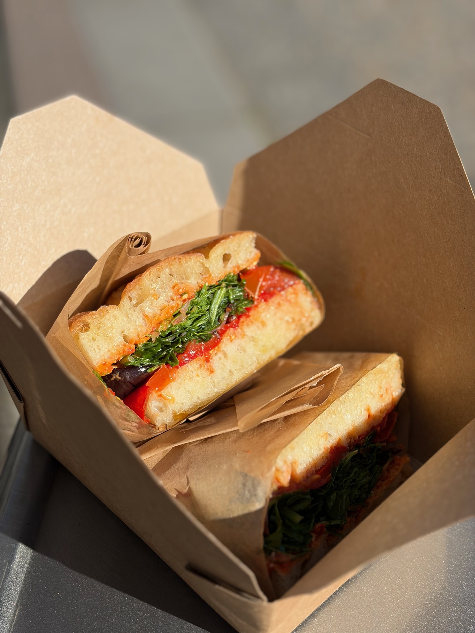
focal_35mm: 52
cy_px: 316
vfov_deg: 36.8
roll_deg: -2.8
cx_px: 238
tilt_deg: -42.2
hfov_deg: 28.0
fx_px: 951
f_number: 1.6
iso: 40
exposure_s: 1/4329
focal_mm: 5.96
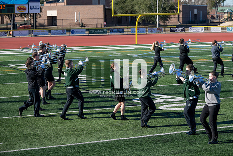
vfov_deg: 14.9
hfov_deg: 22.1
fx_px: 596
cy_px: 78
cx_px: 116
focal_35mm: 92
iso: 160
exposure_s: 1/2000
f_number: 4
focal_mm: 92
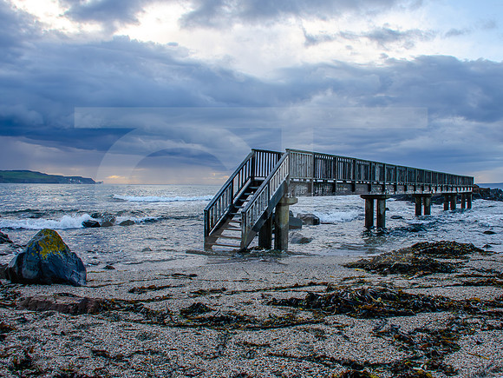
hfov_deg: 57.0
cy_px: 190
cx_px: 290
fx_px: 461
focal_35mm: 32
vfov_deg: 44.5
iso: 400
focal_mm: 18
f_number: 16
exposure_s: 1/60
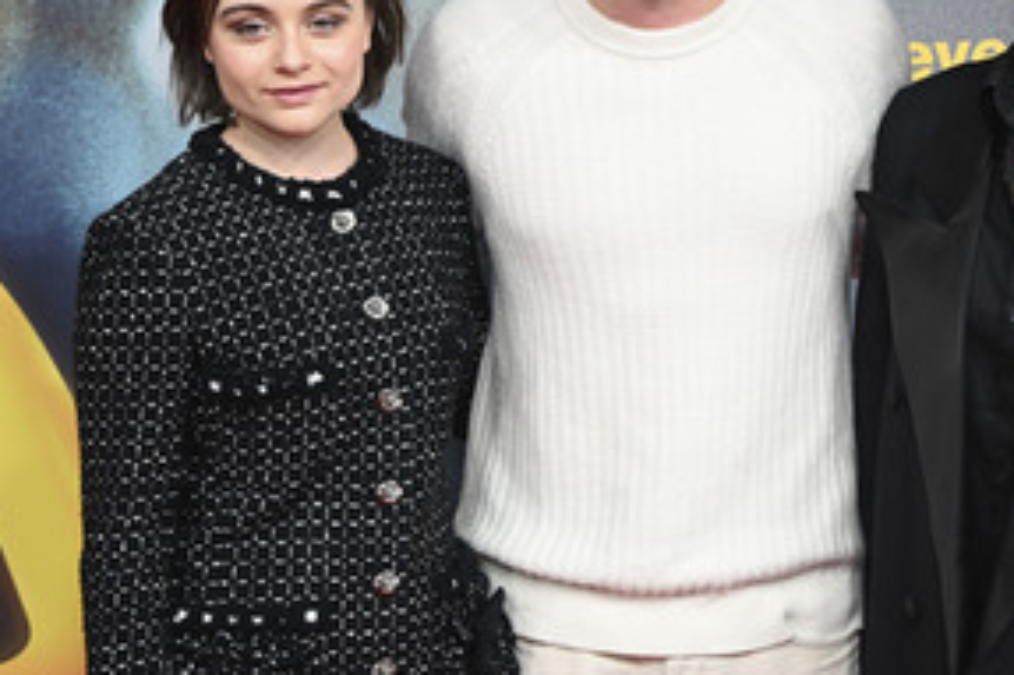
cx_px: 648
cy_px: 187
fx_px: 2393
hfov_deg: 23.9
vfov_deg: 16.0
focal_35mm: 85
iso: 800
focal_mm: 54
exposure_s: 1/160
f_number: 5.6
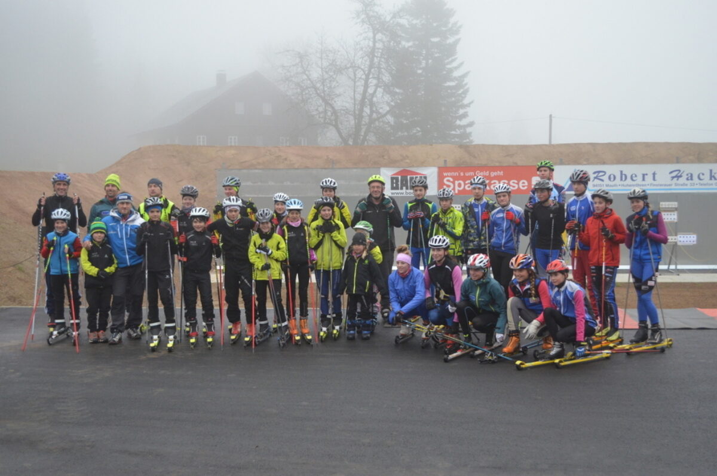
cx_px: 358
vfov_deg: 30.7
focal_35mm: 44
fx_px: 865
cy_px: 238
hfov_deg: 45.0
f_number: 4.5
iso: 1600
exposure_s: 1/320
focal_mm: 29
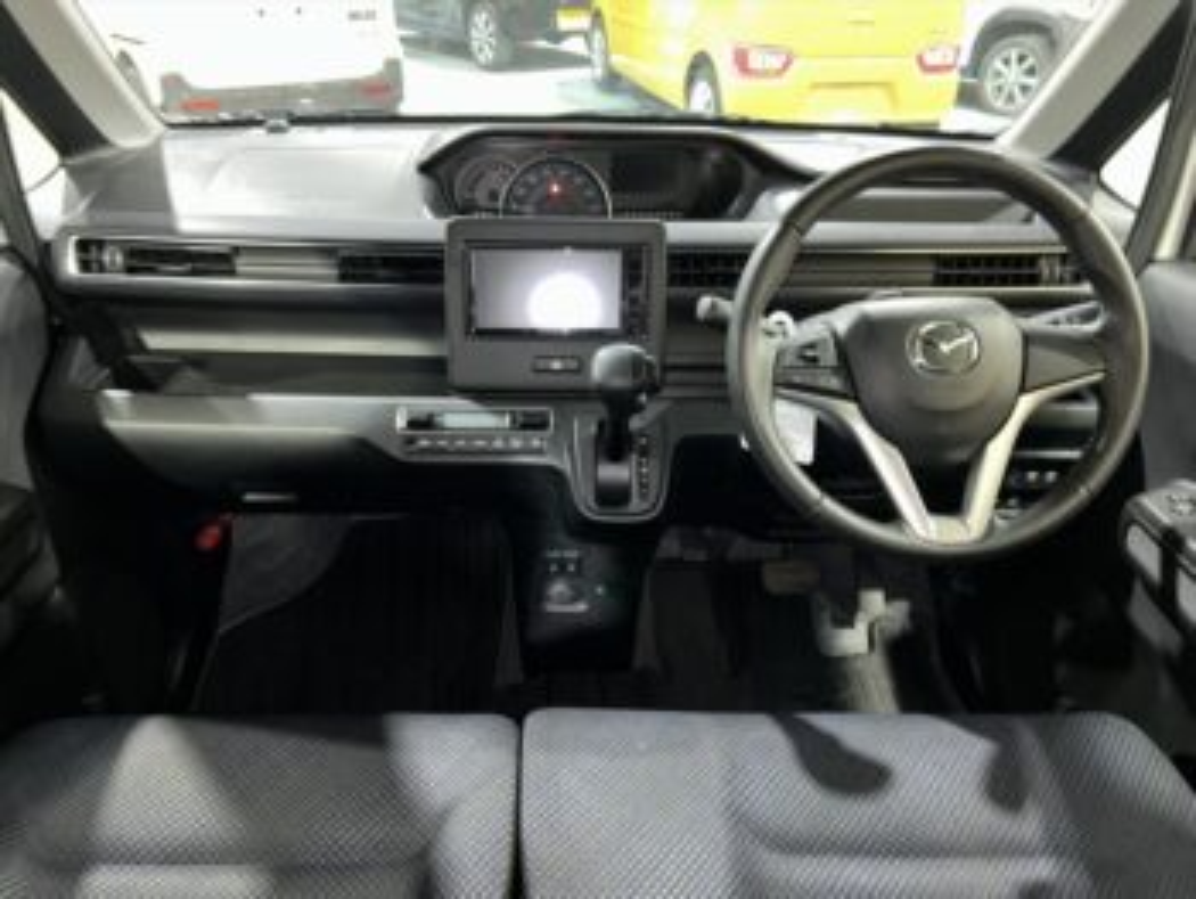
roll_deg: -0.9
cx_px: 598
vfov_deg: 53.1
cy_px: 450
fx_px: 899
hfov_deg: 67.3
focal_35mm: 26
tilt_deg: -30.0
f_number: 1.5
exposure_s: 1/4
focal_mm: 5.7
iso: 50
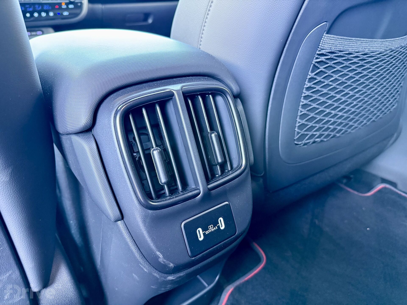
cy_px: 152
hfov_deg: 71.6
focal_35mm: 24
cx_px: 204
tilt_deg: -24.5
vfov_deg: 56.8
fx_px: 282
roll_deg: +0.2
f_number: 1.78
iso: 1000
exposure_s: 1/32
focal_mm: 6.76
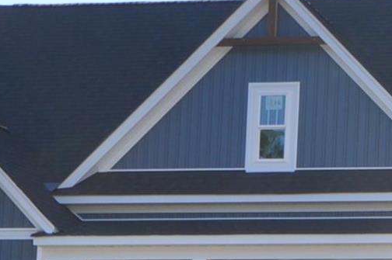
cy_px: 210
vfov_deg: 7.1
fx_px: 2089
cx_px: 610
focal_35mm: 192
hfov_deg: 10.3
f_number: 9
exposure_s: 1/320
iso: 200
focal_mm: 21
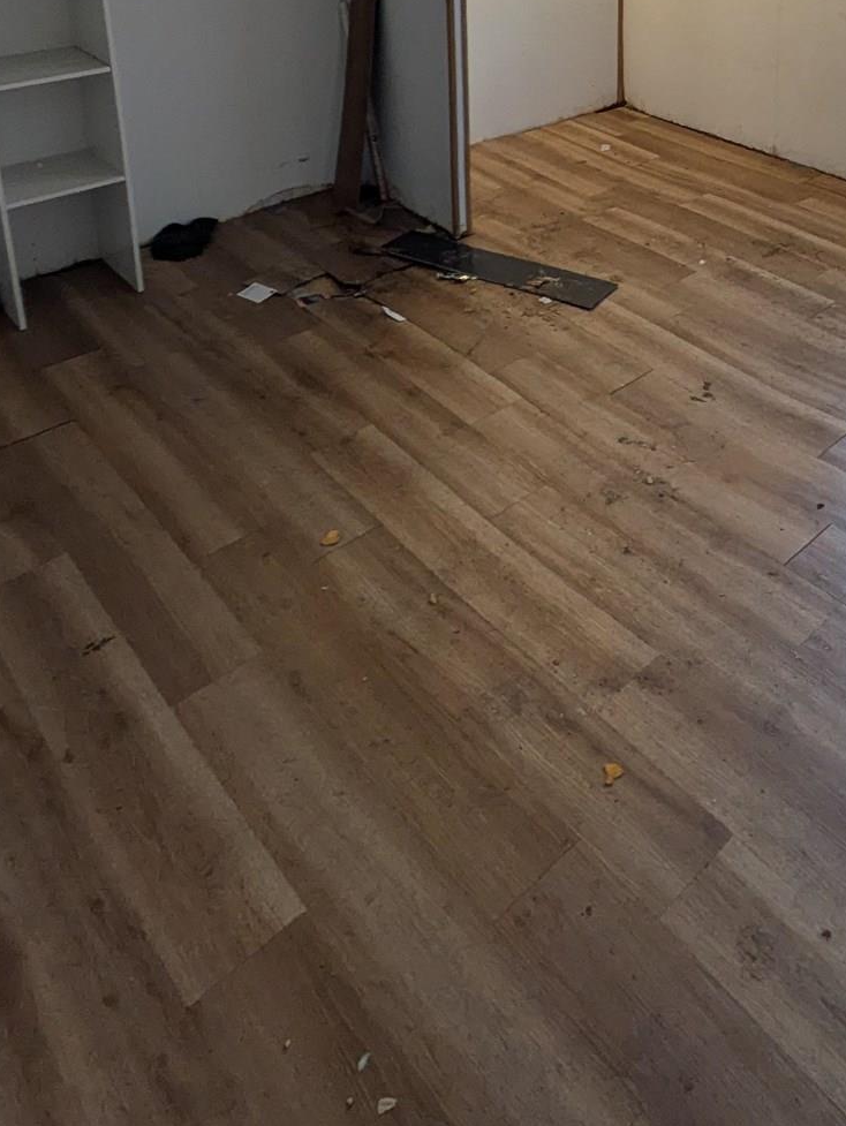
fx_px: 1074
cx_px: 689
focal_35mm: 33
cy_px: 22
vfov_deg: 47.0
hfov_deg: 41.0
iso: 82
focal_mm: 1.83
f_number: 2.2
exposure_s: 1/60
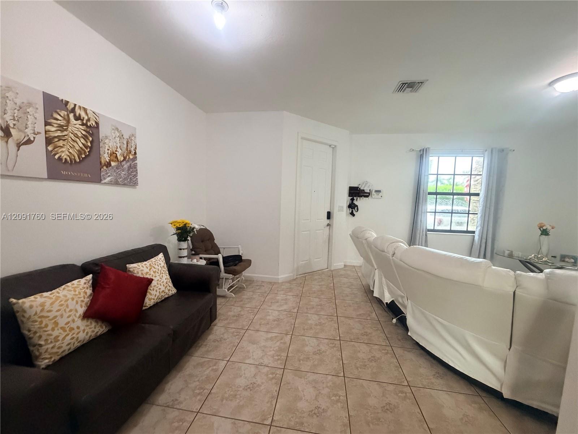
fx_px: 234
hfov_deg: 102.1
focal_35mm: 14
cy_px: 217
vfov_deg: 85.7
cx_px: 289
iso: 640
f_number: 2.2
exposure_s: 1/59
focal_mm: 2.22
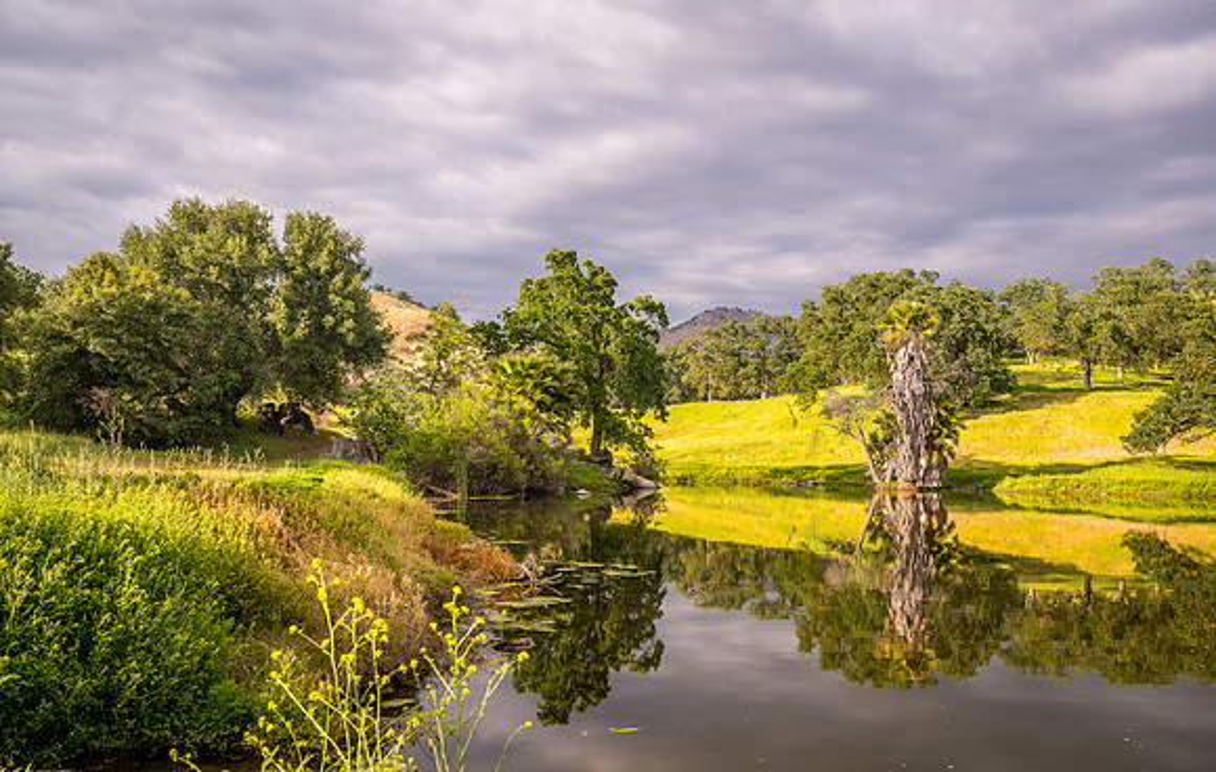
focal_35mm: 37
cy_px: 388
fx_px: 1216
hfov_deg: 53.1
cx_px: 608
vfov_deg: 35.2
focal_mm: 36
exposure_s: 1/30
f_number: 8
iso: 64
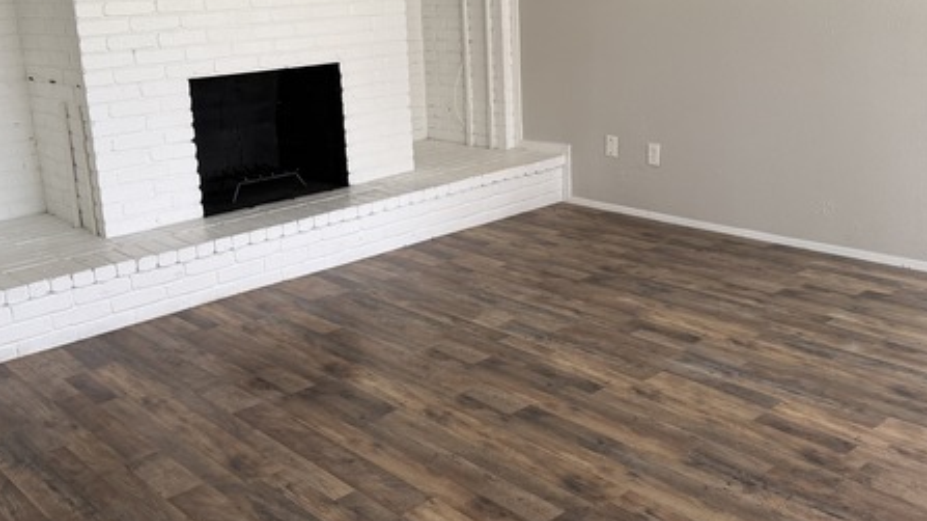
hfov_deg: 51.6
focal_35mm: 39
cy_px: 220
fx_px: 958
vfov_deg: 30.3
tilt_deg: -14.2
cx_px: 468
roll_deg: +1.6
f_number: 1.78
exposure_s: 1/121
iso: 200
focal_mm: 6.76
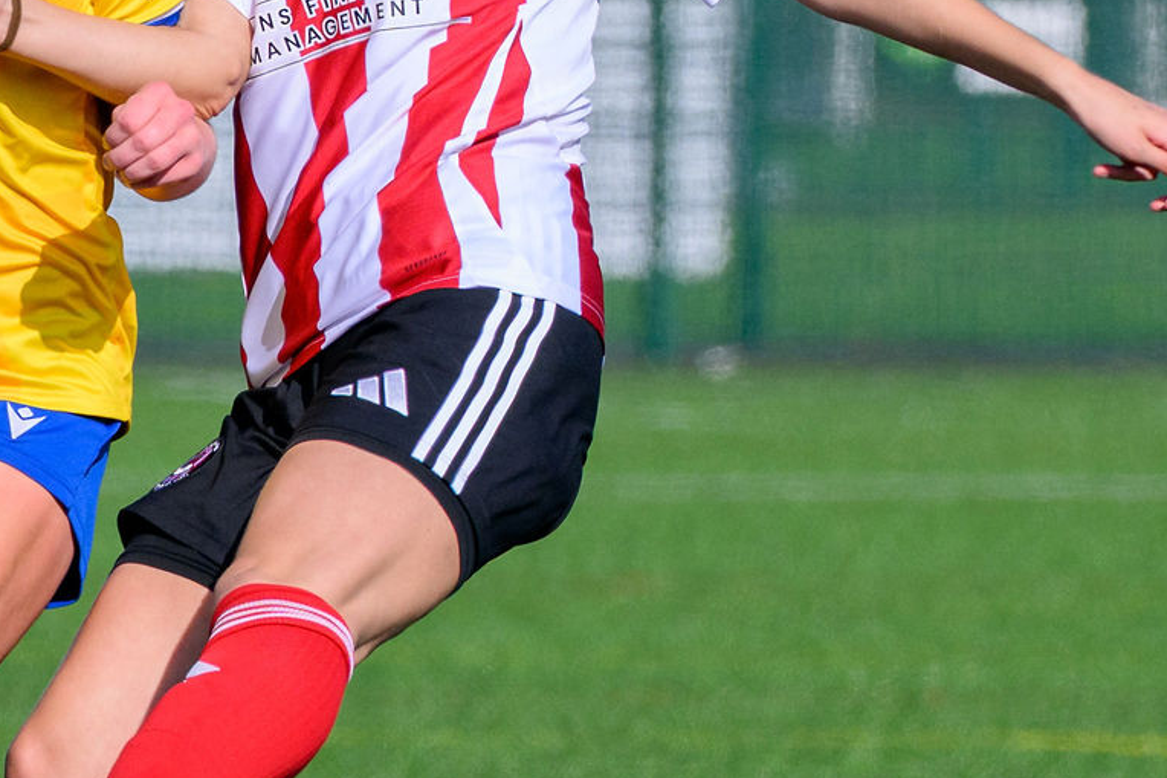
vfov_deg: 1.1
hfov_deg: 1.7
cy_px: 693
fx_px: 39570
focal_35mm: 1221
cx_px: 387
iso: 320
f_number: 5
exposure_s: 1/2000
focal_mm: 240
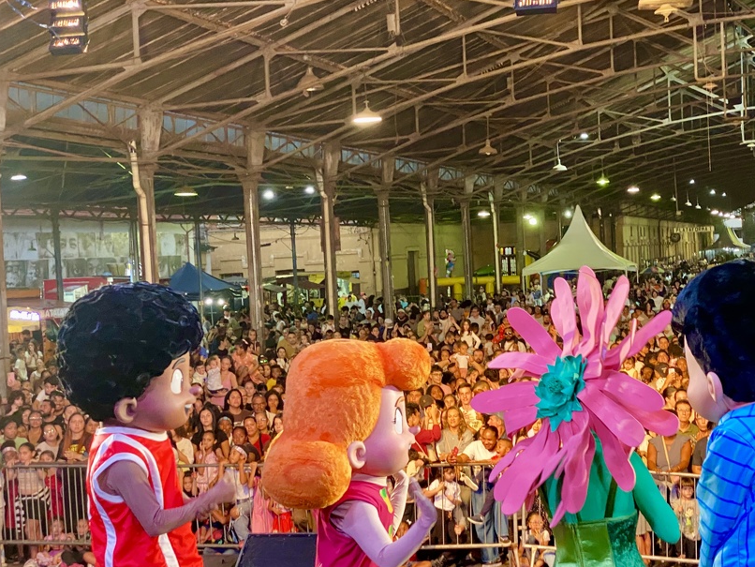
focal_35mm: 65
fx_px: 1418
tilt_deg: -2.9
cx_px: 464
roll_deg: +3.3
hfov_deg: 29.7
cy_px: 279
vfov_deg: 22.6
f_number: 2
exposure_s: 1/60
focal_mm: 6
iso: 320
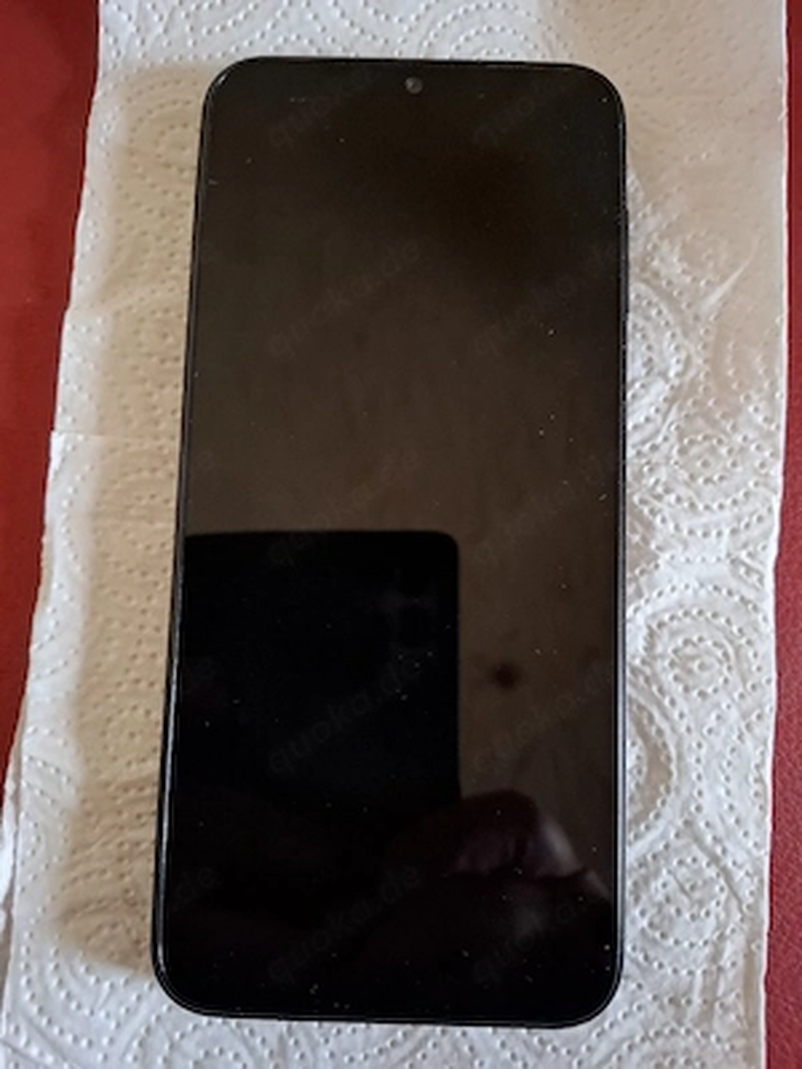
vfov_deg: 73.9
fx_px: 710
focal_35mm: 23
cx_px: 401
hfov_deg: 58.9
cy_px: 534
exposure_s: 1/25
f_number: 1.8
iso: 800
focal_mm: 5.54
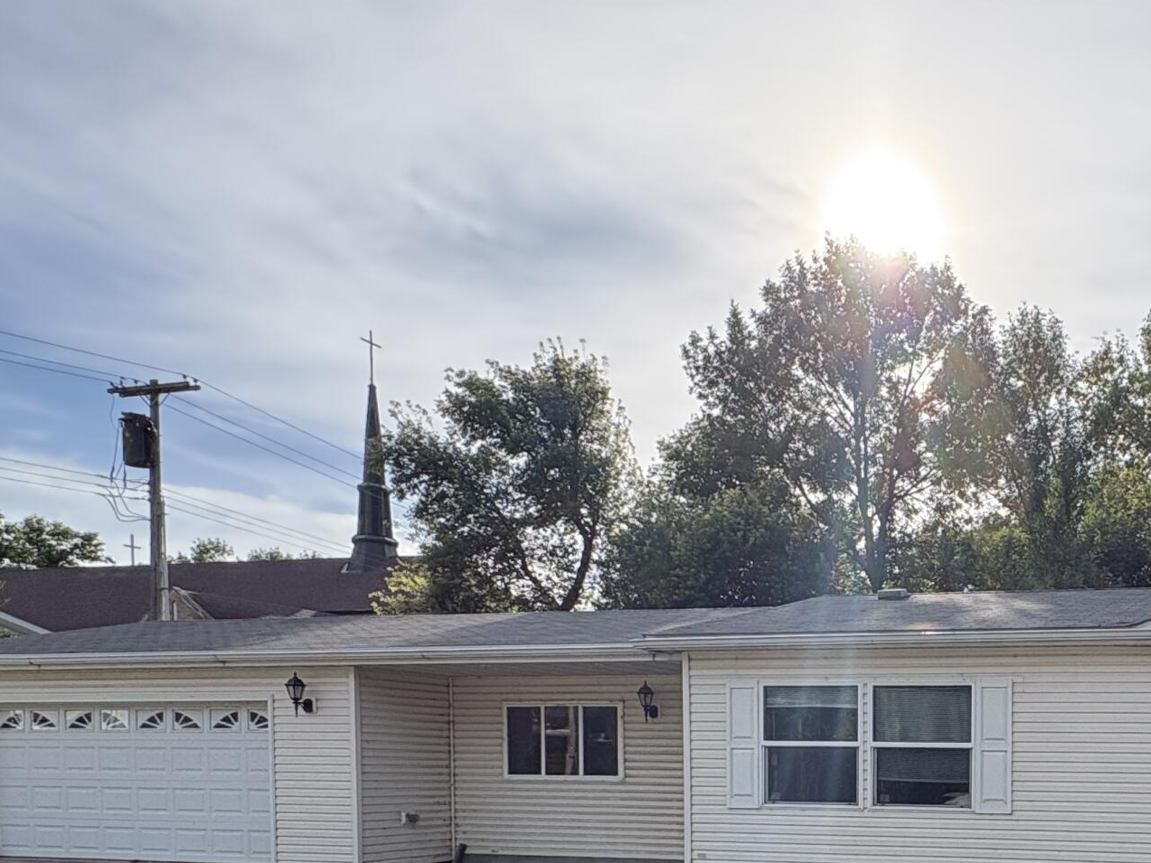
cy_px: 816
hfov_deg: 48.3
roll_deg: -0.4
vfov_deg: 39.1
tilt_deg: -1.7
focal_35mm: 33
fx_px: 1097
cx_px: 1080
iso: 64
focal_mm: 2.22
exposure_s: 1/1420
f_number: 2.2
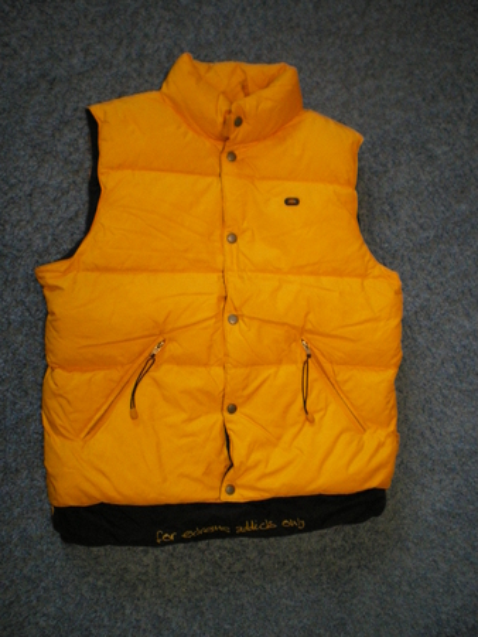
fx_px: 662
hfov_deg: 39.7
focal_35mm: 36
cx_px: 239
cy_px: 318
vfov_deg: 51.3
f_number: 3.1
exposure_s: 1/50
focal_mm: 6.3
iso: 500
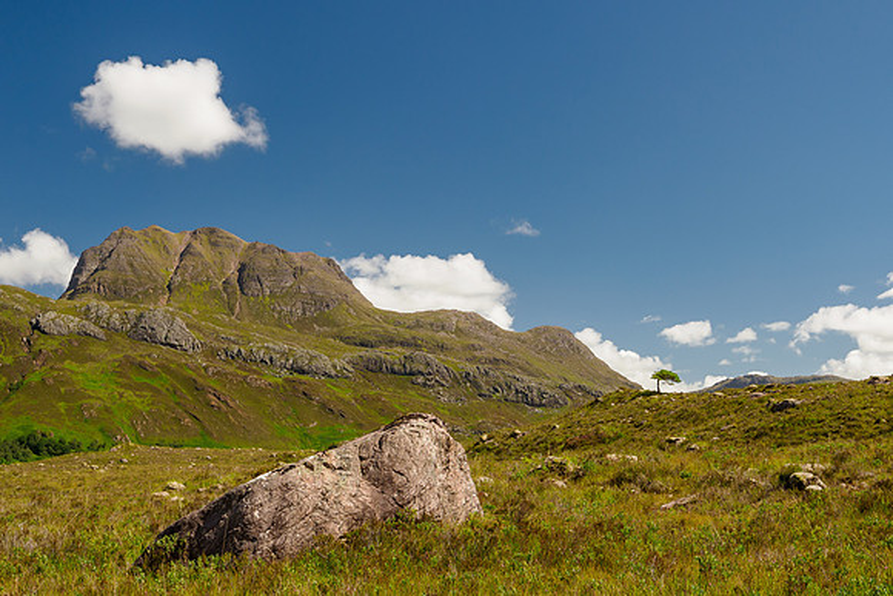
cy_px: 389
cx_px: 490
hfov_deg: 47.2
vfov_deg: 32.3
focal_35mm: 41
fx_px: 1021
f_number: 7.1
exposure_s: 1/160
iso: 200
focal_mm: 17
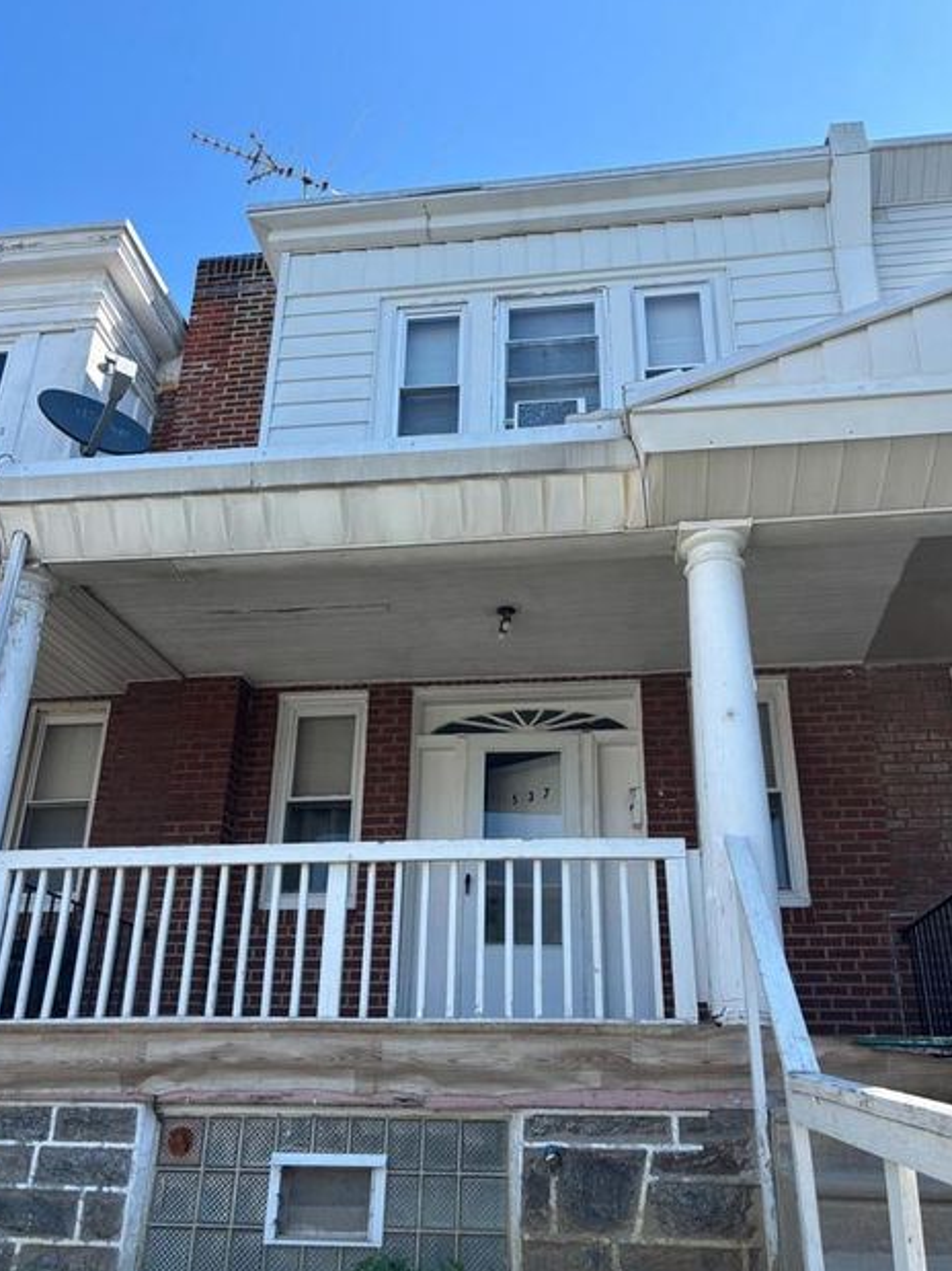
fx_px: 1027
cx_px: 484
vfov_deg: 63.4
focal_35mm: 28
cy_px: 675
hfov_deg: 49.7
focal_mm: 5.96
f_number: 1.6
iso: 50
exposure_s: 1/1328
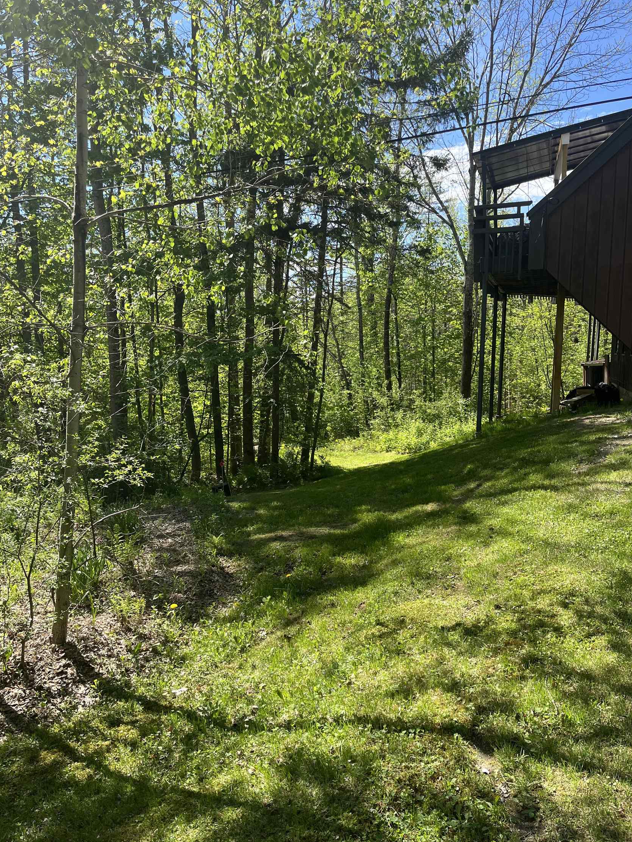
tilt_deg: -6.6
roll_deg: -0.2
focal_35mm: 27
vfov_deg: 65.3
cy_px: 425
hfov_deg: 51.3
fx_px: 657
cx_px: 309
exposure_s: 1/951
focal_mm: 5.1
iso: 50
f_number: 1.6
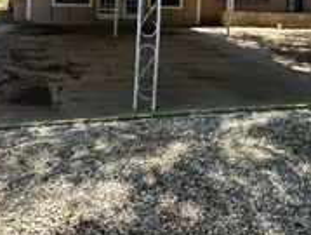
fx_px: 351
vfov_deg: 33.7
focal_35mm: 39
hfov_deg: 46.6
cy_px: -1
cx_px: 219
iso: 40
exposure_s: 1/284
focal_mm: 2.22
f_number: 2.2
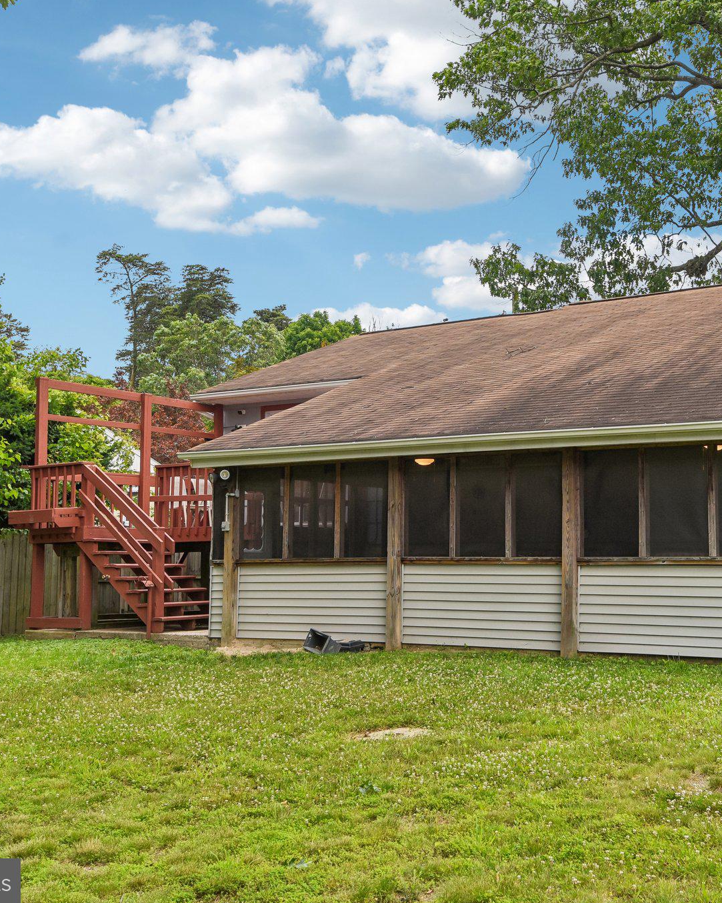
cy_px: 452
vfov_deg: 42.0
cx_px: 555
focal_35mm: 44
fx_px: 1175
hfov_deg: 33.4
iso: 400
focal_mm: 31
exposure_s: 1/320
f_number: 8
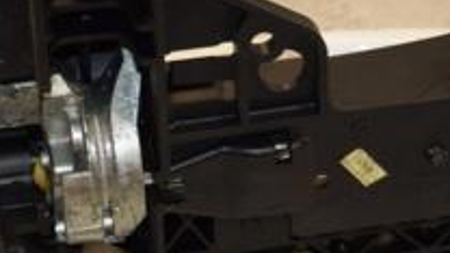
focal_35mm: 236
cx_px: 249
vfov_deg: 5.1
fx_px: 2816
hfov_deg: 9.1
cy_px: 80
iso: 800
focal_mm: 52
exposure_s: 1/200
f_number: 5
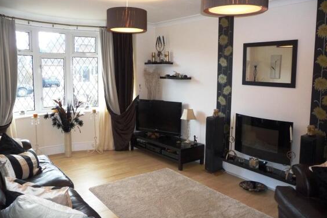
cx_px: 164
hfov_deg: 61.9
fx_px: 272
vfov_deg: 43.5
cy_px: 100
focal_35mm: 30
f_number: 3.3
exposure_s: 1/30
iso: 320
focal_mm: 4.7
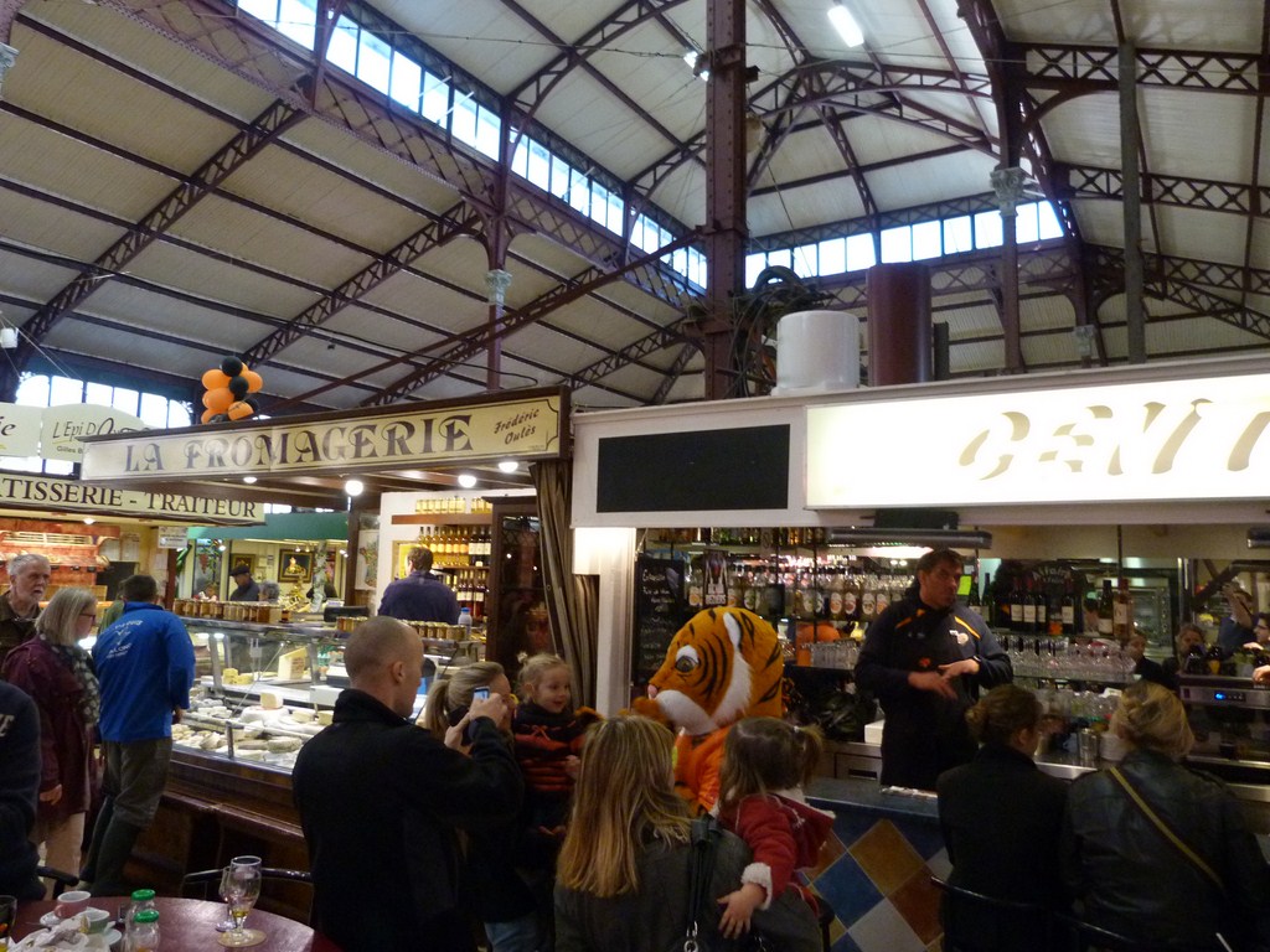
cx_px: 635
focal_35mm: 25
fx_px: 917
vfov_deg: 54.9
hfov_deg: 69.4
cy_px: 476
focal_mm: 4.5
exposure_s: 1/50
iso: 400
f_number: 2.8
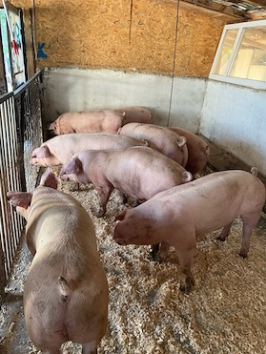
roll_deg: -0.8
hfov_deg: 49.8
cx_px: 128
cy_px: 174
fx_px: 286
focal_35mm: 28
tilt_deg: -20.2
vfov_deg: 63.4
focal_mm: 5.1
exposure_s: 1/72
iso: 125
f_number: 1.6
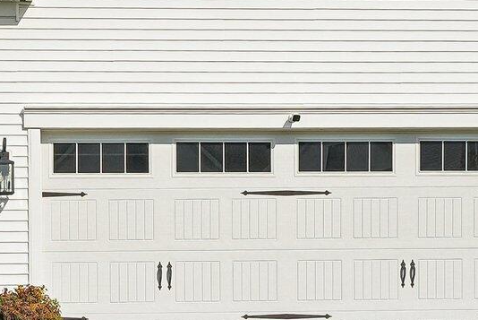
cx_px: -47
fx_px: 1223
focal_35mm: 92
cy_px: 192
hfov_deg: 21.0
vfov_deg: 14.9
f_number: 11
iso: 80
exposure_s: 1/160
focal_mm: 24
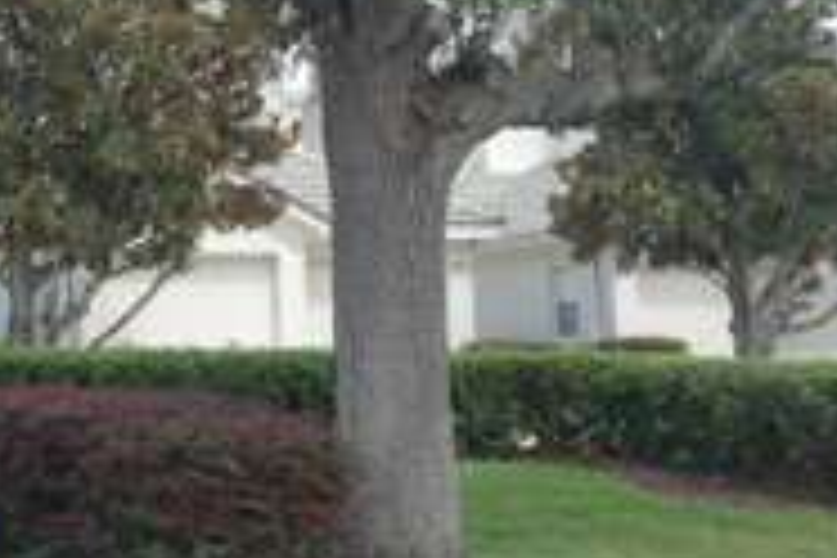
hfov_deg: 20.0
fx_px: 2278
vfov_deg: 13.7
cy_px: -65
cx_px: -58
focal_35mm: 98
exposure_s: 1/160
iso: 125
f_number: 5.6
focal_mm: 14.23
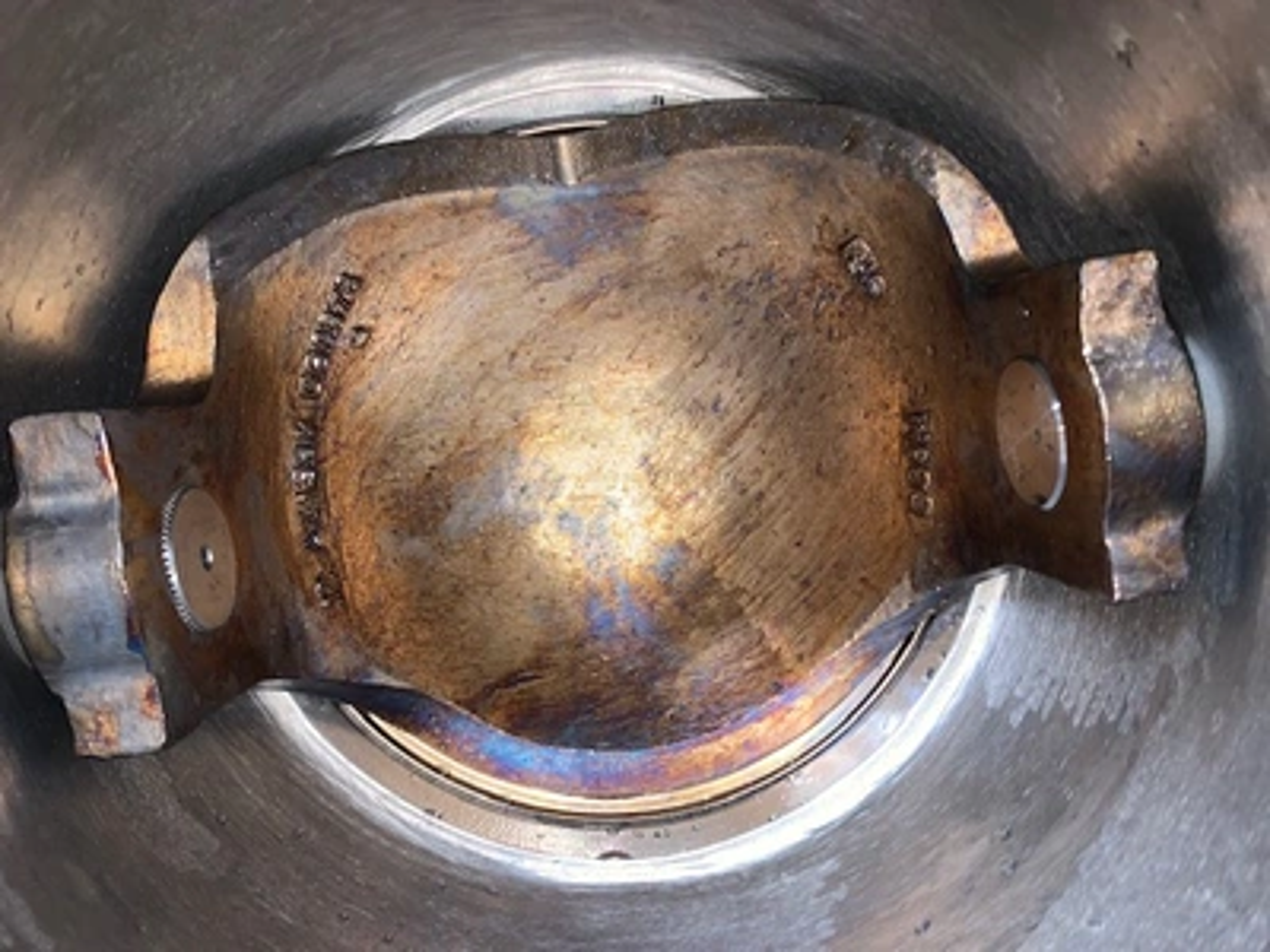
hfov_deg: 67.3
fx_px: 954
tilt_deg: -1.4
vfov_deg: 53.1
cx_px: 635
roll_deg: -2.7
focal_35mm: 26
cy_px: 476
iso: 25
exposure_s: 1/9
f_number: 1.8
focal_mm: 4.25
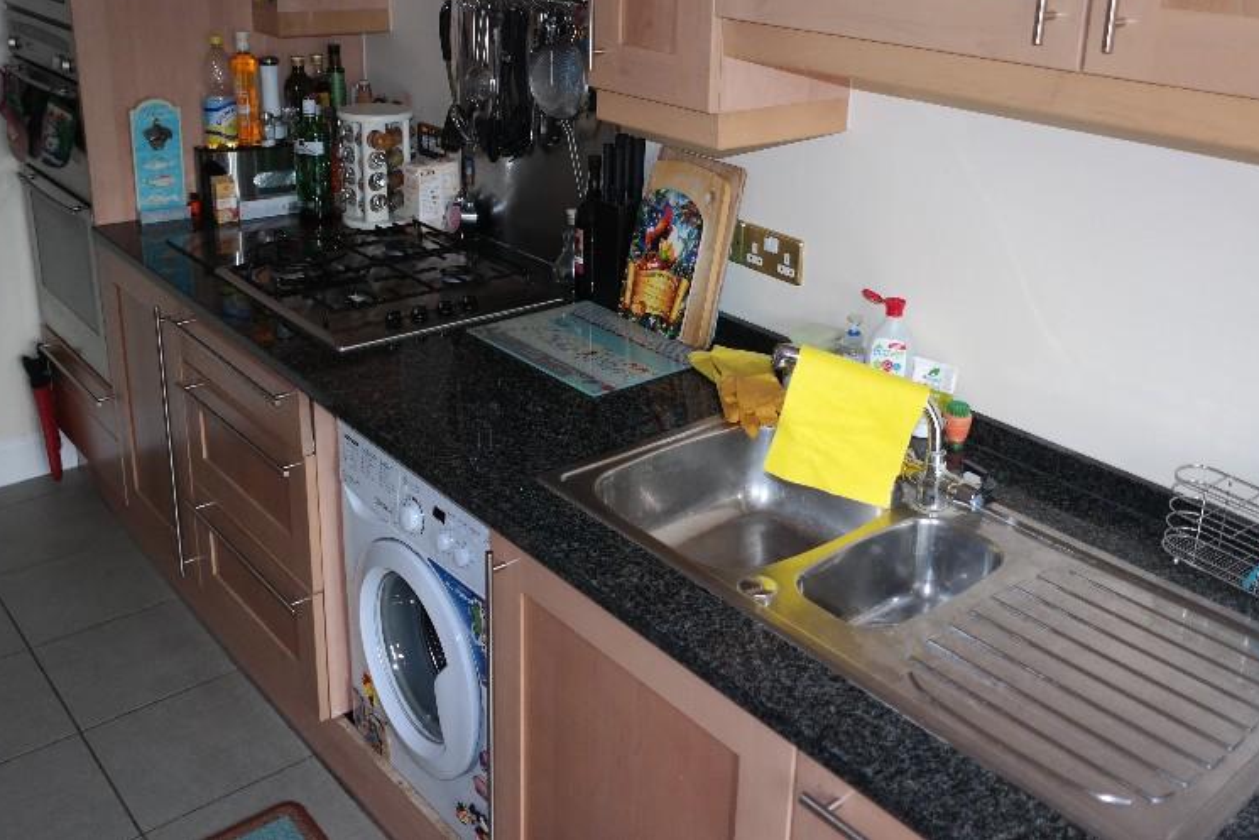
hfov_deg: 57.0
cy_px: 265
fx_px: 1154
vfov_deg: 39.4
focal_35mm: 33
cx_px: 710
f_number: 2.4
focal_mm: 16
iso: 400
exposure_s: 1/30
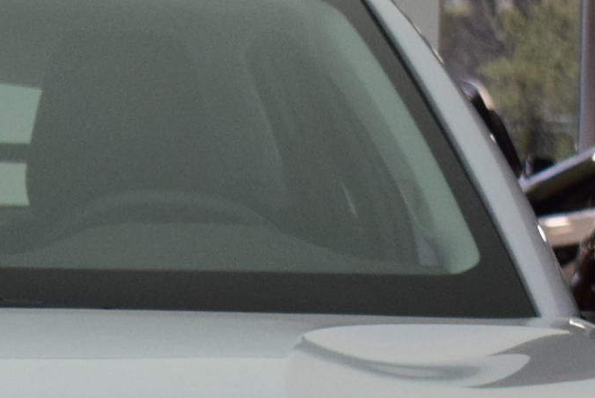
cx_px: -137
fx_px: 5011
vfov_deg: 4.5
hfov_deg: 6.7
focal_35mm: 303
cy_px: 690
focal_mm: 46
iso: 1600
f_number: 5.3
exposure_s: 1/640
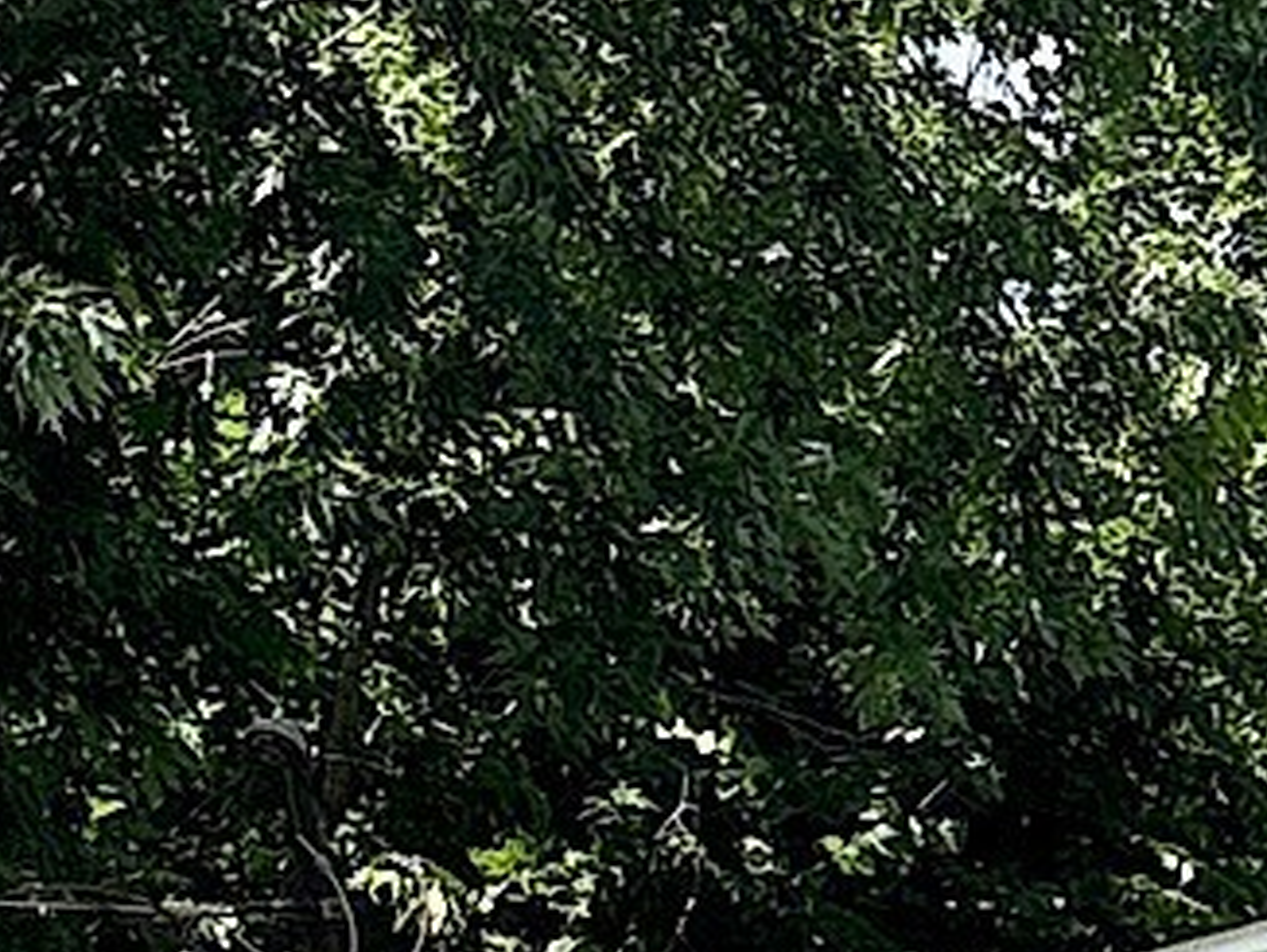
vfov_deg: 8.9
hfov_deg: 11.8
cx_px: 2398
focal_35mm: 153
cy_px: 2219
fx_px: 5604
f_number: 1.6
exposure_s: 1/2451
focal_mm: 5.96
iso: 50
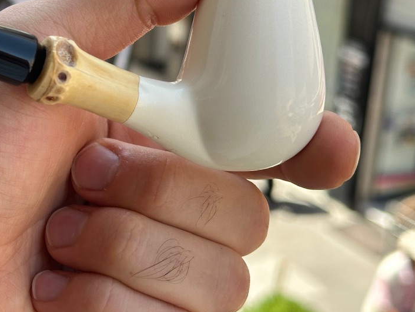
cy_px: 40
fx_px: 1043
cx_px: 43
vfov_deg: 16.8
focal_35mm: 87
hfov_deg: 22.0
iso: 64
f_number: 1.78
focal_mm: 6.86
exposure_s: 1/558
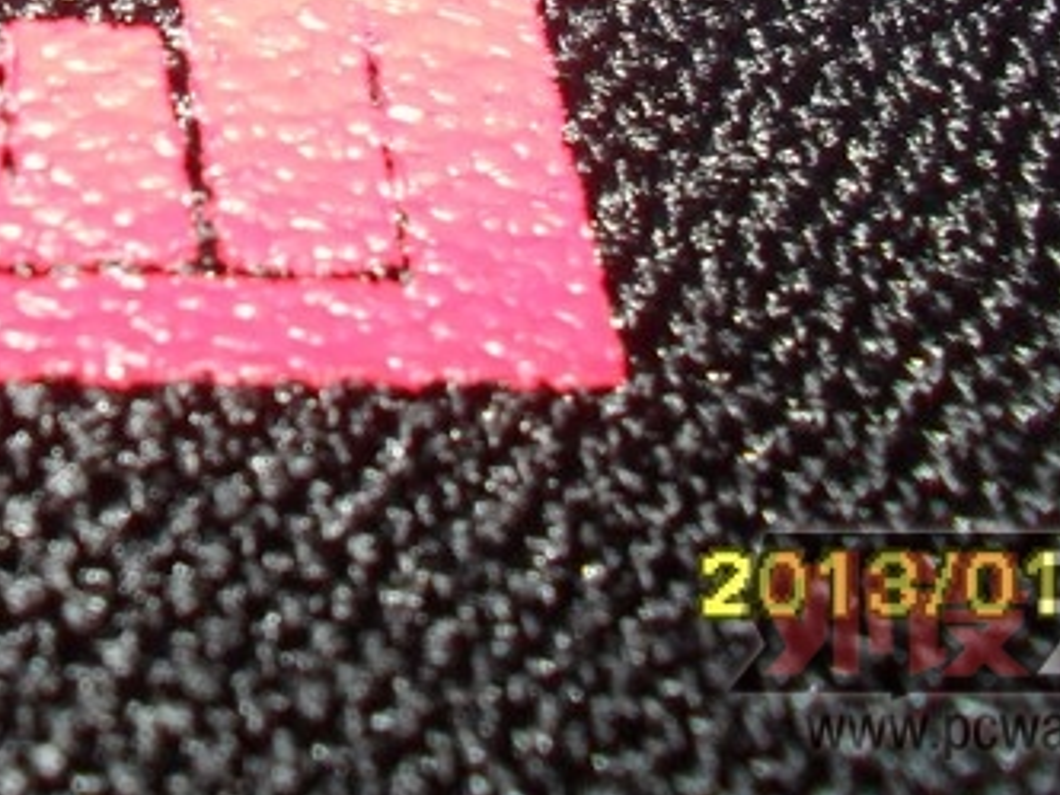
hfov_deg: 17.2
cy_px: -405
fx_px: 3307
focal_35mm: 108
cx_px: -281
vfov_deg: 13.0
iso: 200
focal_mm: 6.3
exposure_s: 1/45
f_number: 3.2
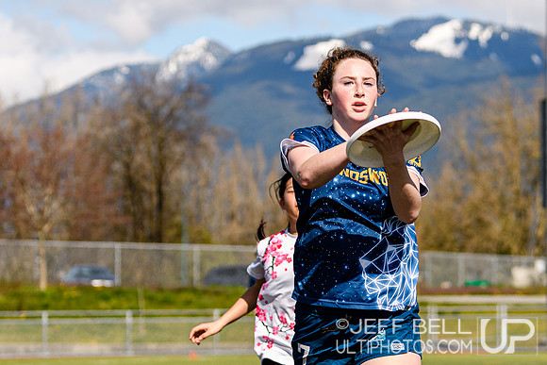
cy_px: 290
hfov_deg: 11.0
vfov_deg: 7.3
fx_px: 2840
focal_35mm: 187
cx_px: 372
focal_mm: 70
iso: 100
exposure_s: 1/2500
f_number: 3.2
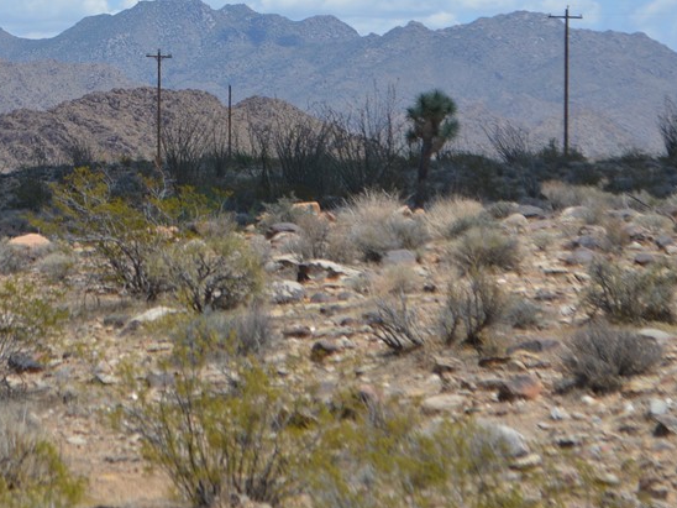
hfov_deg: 12.5
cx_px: 85
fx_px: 3070
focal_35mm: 157
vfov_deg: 9.4
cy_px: 90
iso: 400
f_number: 7.1
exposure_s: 1/1600
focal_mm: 55
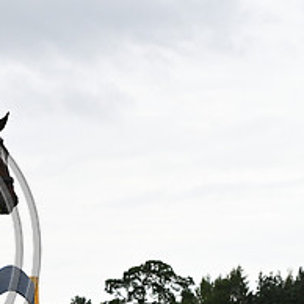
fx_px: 1769
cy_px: 228
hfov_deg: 9.6
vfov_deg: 9.8
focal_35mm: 178
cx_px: -139
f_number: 5.6
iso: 1400
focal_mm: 70
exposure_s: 1/1600
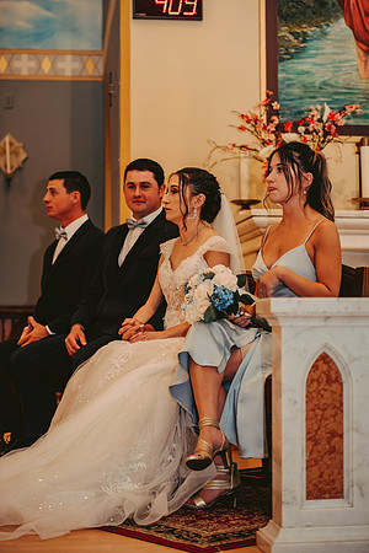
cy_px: 276
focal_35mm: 70
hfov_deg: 19.5
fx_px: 1076
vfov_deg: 28.8
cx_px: 184
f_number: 2.8
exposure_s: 1/80
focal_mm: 70
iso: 800
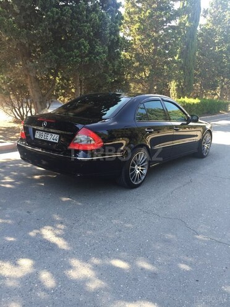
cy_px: 154
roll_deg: -1.6
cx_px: 115
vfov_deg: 61.7
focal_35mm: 29
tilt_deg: -11.7
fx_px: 257
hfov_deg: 48.2
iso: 32
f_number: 2.2
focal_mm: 4.15
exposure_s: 1/120
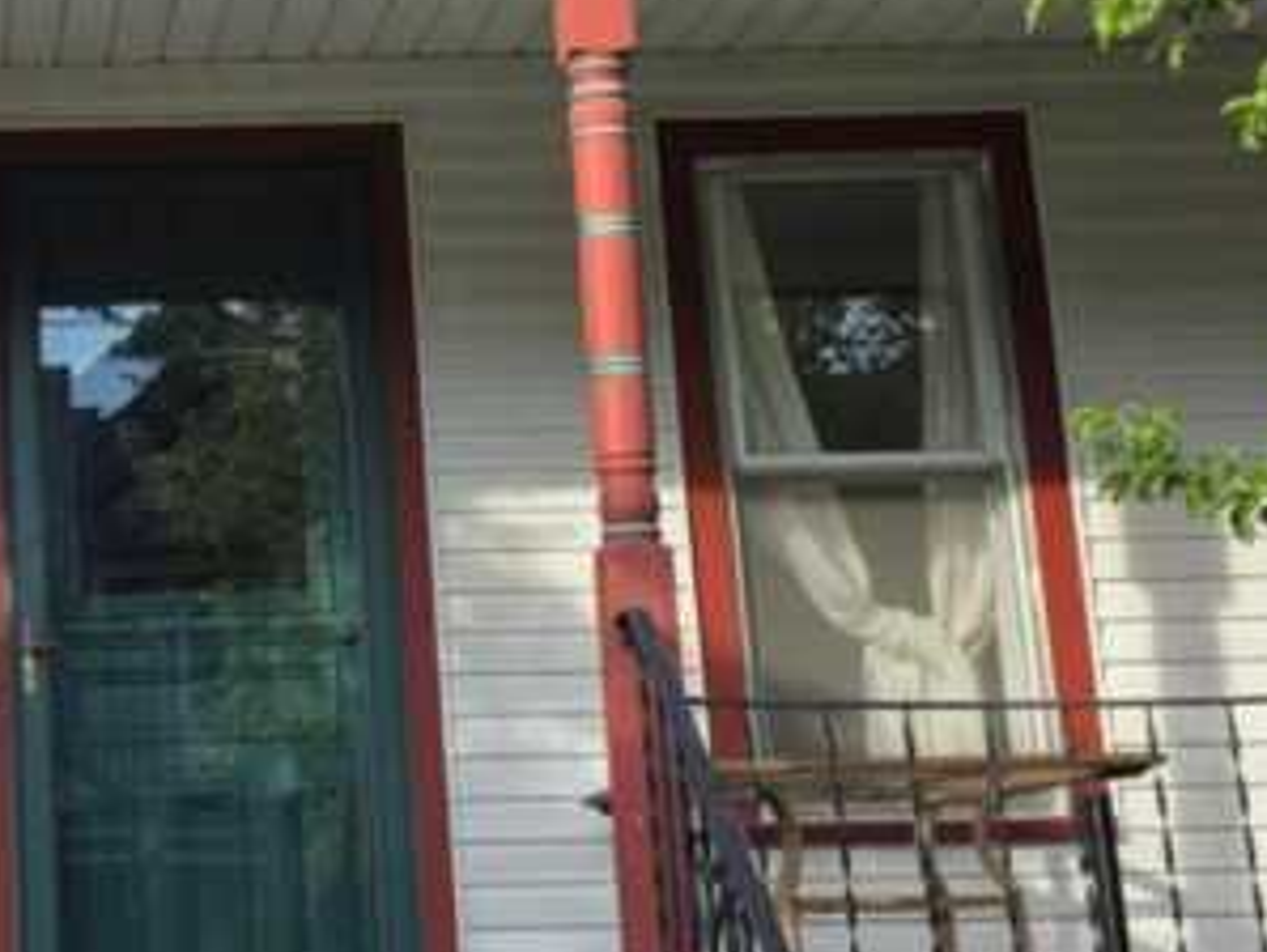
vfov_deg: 18.6
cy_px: 238
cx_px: -38
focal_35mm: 79
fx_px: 2894
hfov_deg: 23.5
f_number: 1.7
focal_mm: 6.3
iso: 80
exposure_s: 1/1402
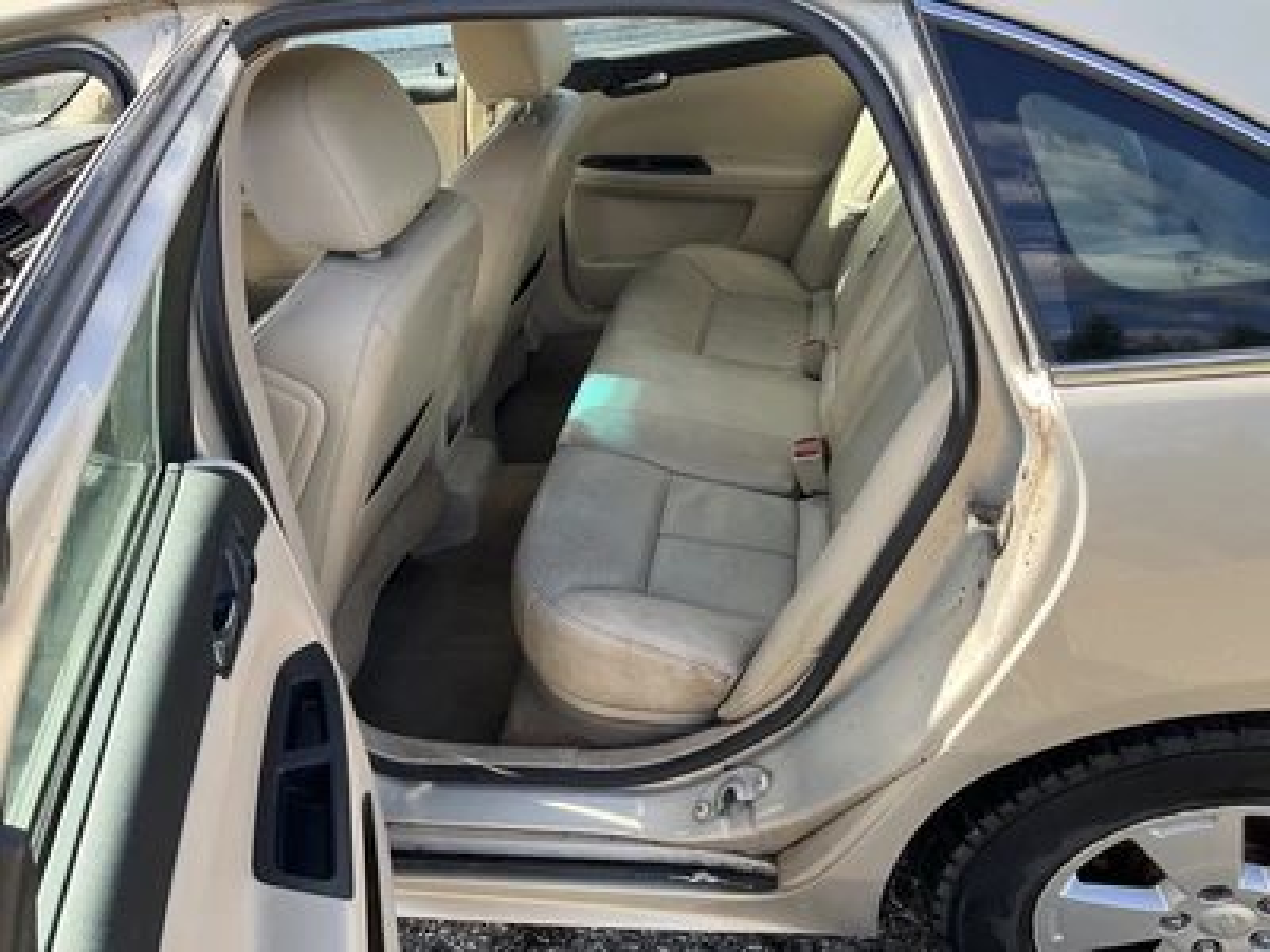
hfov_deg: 61.7
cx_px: 635
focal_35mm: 29
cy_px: 476
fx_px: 1064
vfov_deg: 48.2
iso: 25
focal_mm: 3
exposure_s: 1/247
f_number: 1.8
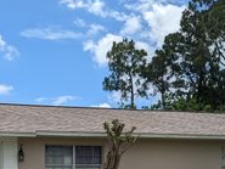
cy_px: 182
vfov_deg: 21.5
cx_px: 56
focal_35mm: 65
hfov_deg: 29.3
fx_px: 423
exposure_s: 1/3425
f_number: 1.85
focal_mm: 6.81
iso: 43
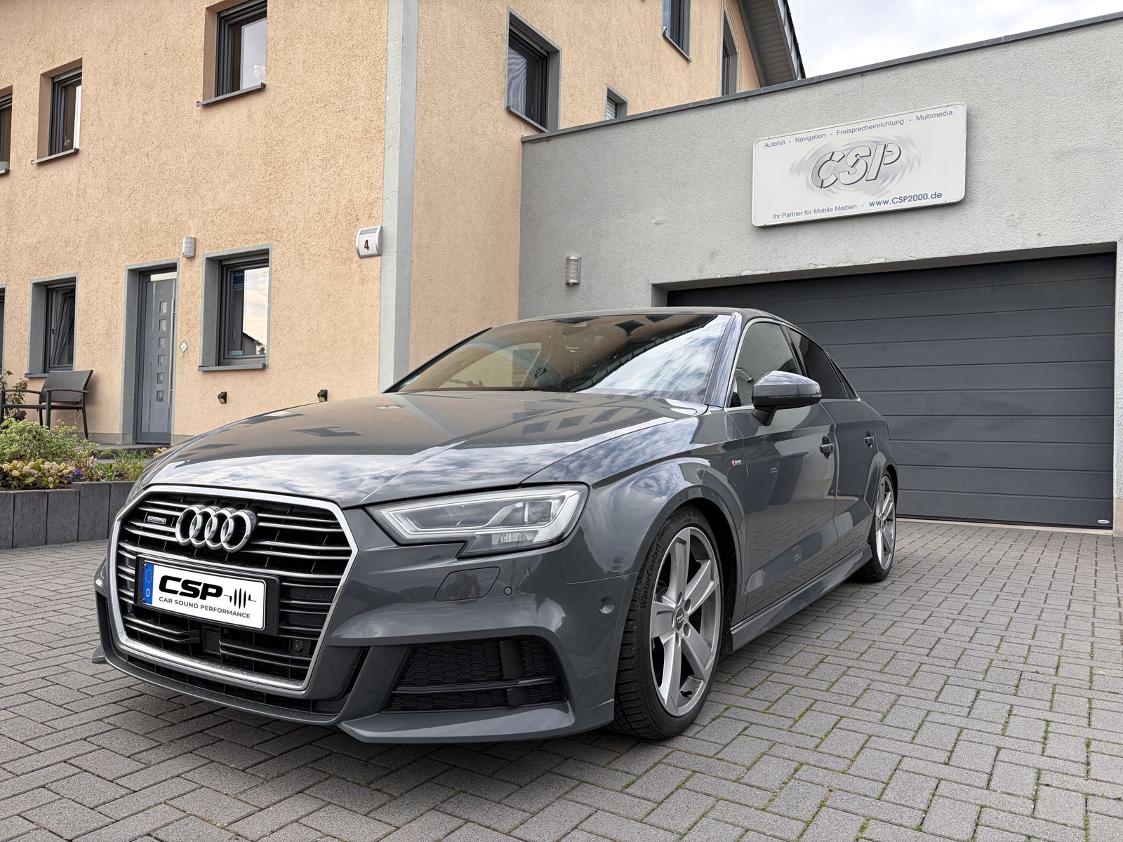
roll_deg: -1.0
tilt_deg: +1.9
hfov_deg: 67.3
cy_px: 421
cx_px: 562
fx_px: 843
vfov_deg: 53.1
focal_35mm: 26
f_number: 1.6
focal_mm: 5.96
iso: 50
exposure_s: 1/485
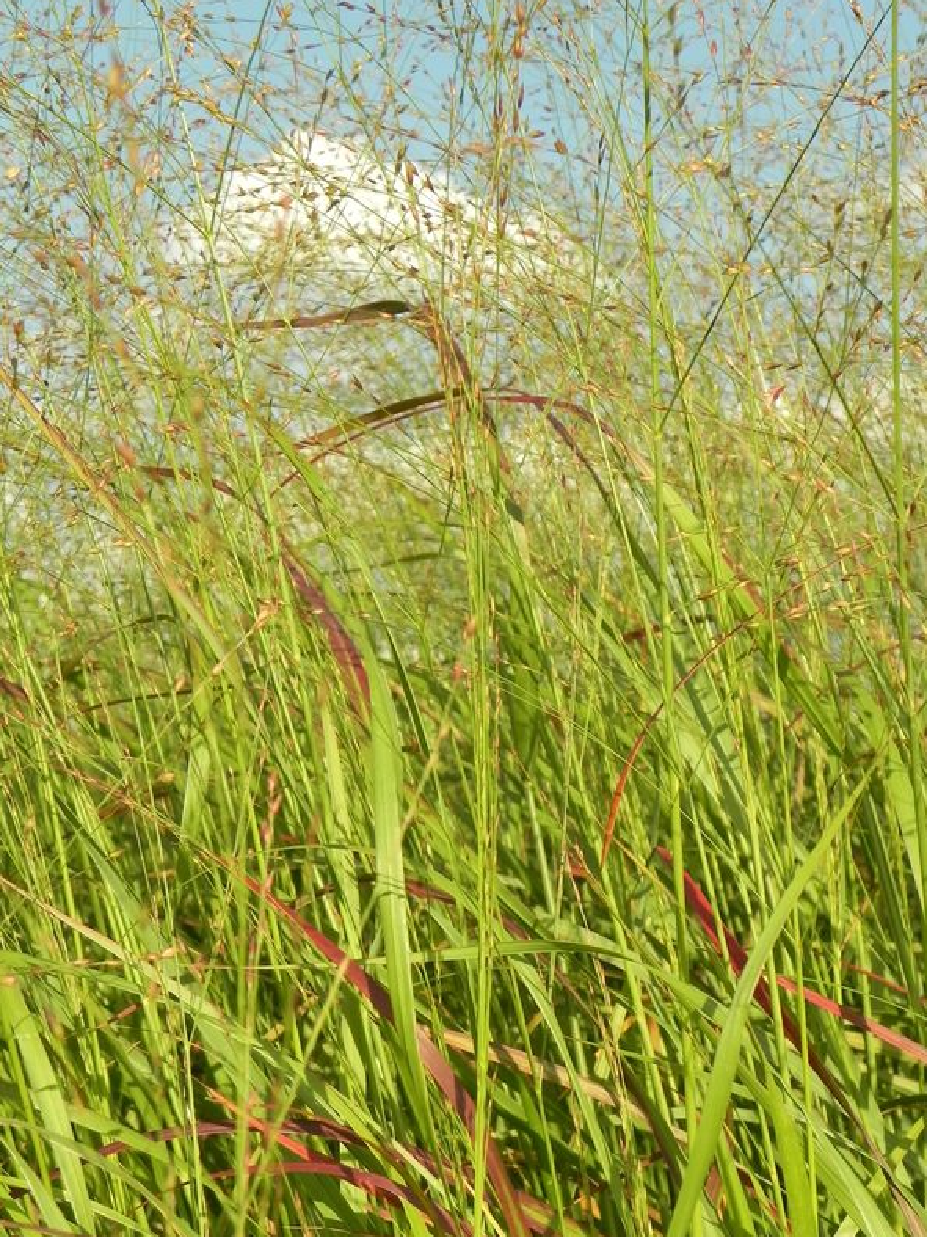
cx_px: 469
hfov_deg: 21.9
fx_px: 2392
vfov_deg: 29.0
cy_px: 614
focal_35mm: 67
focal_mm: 11.8
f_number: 4.5
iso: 160
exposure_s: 1/640
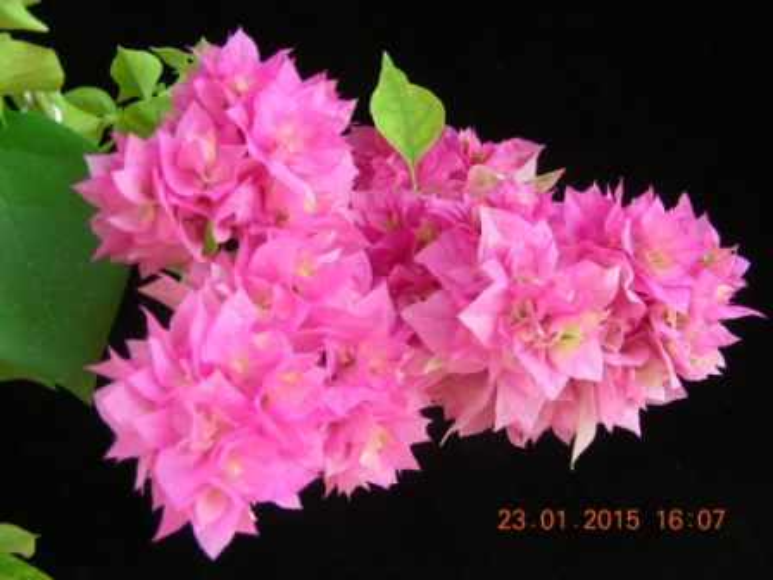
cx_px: 386
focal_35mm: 38
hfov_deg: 49.0
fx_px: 849
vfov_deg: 37.7
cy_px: 290
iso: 50
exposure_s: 1/34.3
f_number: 3.5
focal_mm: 6.3
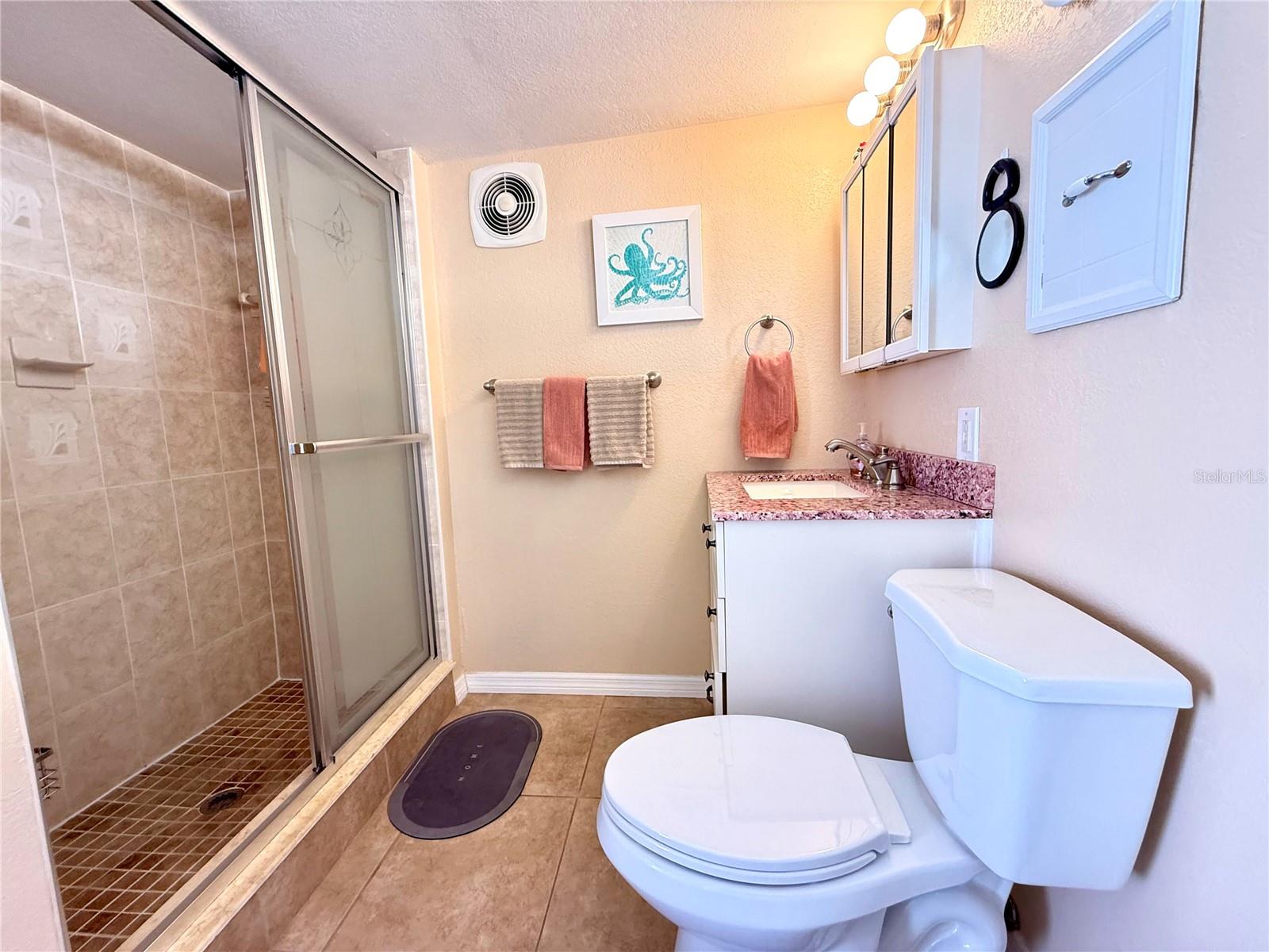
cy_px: 476
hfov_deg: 102.1
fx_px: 513
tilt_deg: -6.2
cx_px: 634
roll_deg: +2.4
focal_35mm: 14
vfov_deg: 85.7
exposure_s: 1/120
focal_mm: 2.22
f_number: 2.2
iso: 250
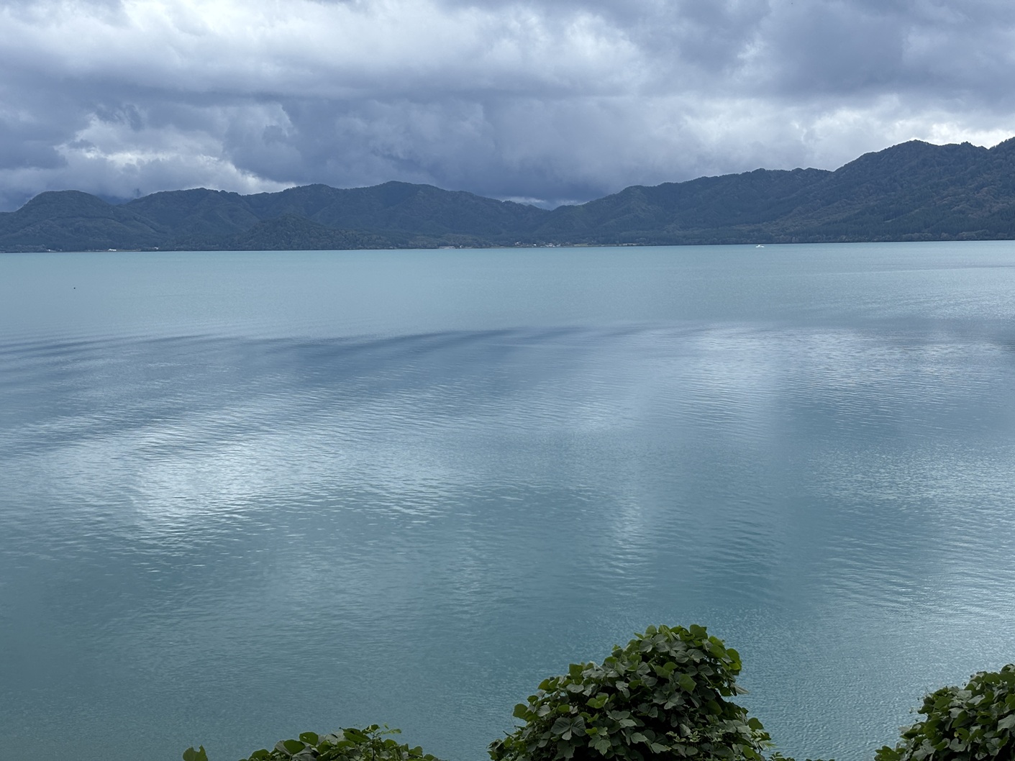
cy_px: 380
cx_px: 508
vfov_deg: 28.0
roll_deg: +0.1
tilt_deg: -5.1
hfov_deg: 36.8
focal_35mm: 52
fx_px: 1525
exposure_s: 1/769
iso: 32
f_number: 1.6
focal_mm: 5.96
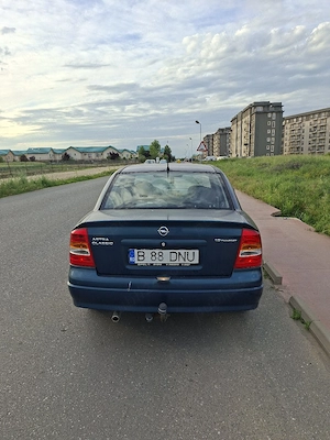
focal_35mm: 23
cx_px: 165
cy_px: 220
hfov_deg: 58.9
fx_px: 292
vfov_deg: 73.9
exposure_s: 1/1000
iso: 40
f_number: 1.8
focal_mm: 5.54
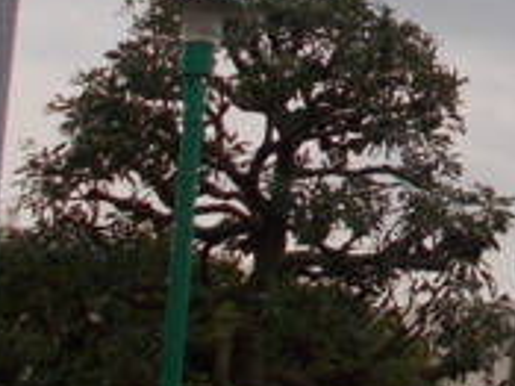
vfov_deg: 9.6
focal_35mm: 152
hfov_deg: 11.8
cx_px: 989
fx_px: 2260
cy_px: -44
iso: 100
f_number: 3.2
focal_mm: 4.6
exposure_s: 1/250
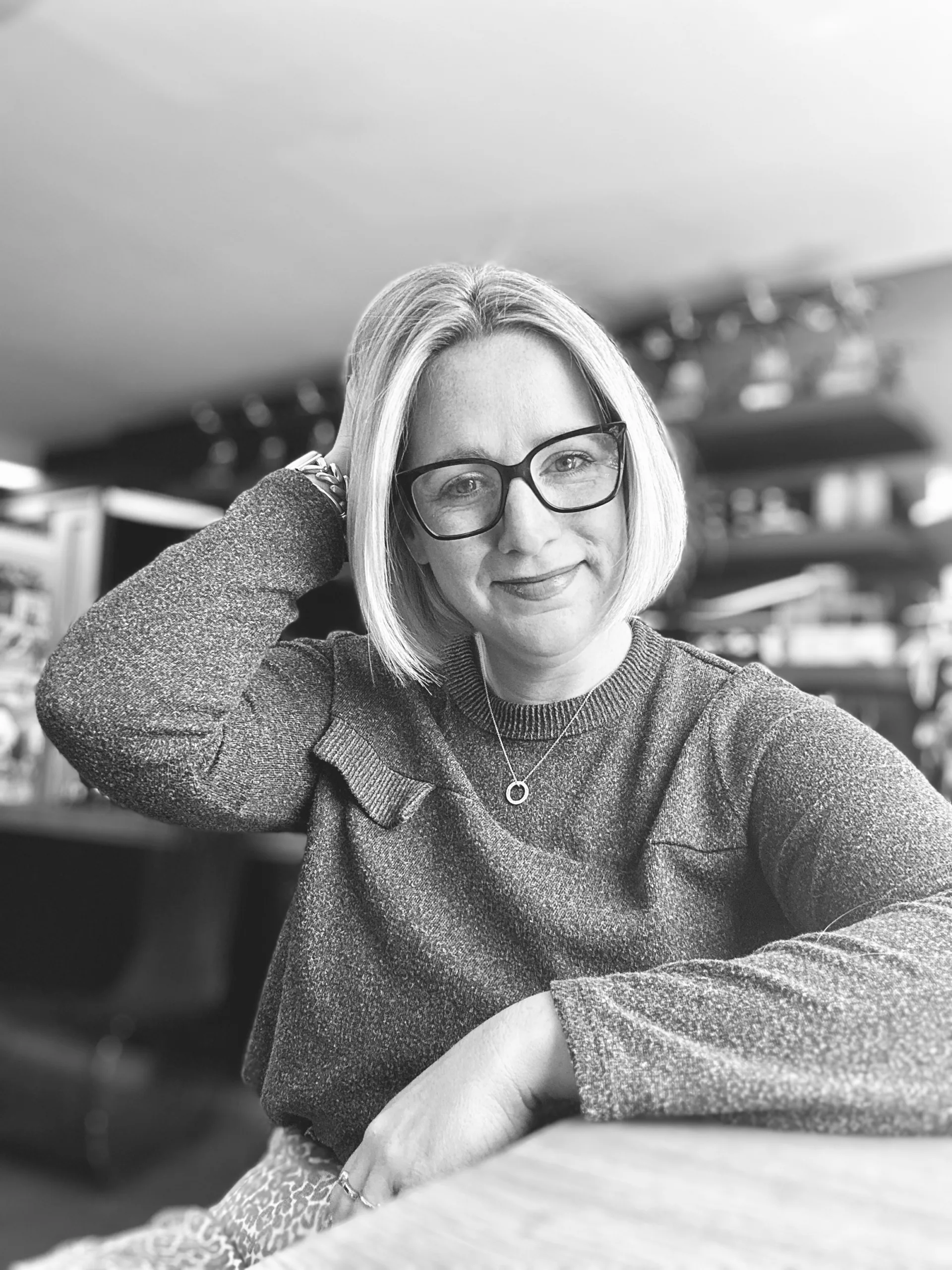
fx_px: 1100
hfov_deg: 46.8
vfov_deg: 60.0
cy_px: 635
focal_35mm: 30
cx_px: 476
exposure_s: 1/66
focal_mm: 2.69
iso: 80
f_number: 1.9
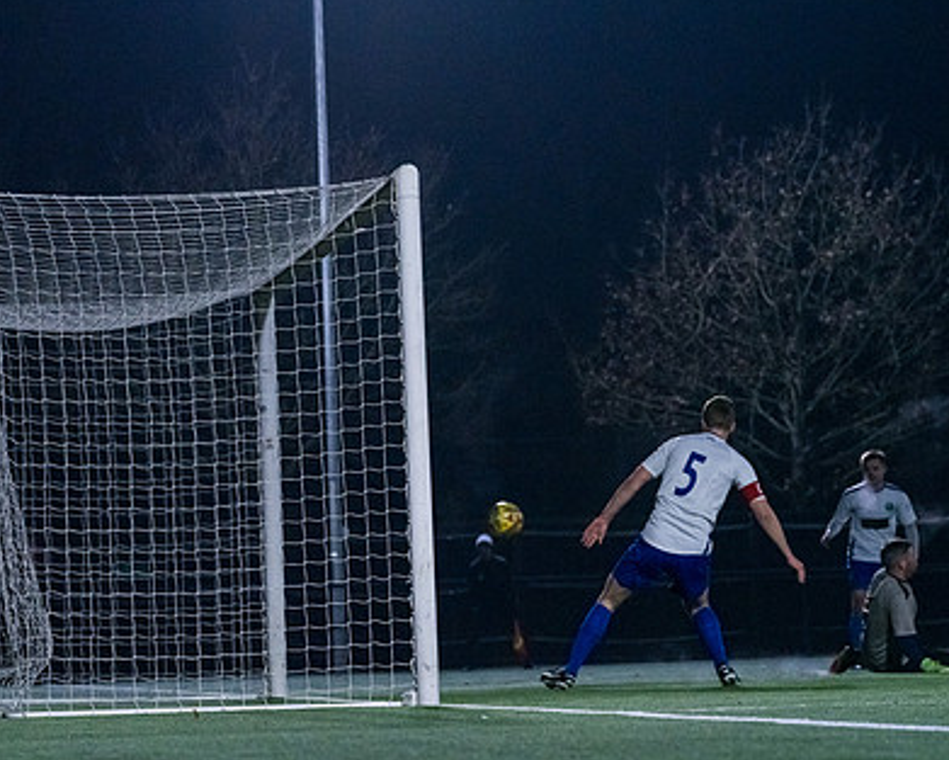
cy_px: 397
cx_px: 607
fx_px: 5282
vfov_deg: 8.2
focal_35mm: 188
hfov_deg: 10.3
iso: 5000
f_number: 5
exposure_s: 1/800
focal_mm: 135
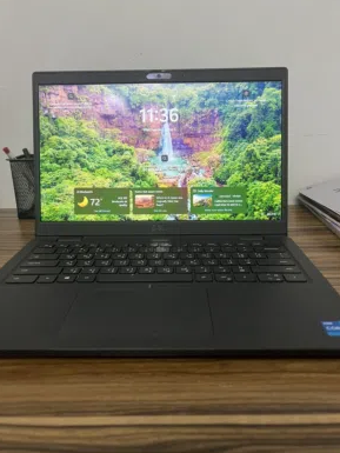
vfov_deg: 65.3
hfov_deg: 51.4
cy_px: 232
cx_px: 169
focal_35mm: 27
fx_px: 353
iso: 400
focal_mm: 5.7
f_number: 1.5
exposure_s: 1/50
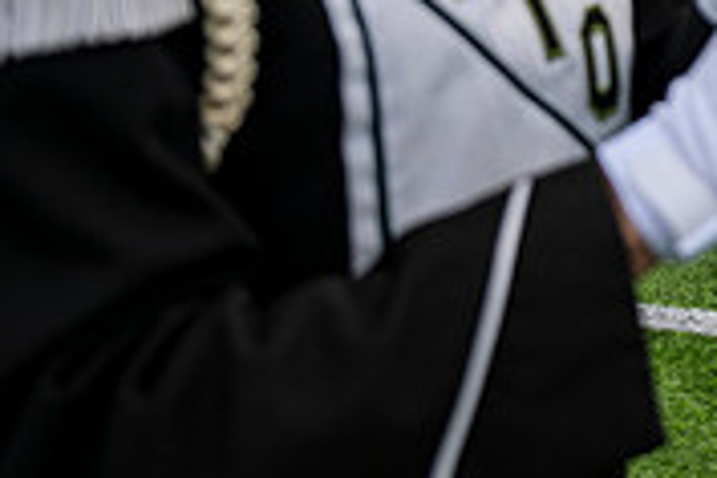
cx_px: 1106
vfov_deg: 15.0
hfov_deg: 20.2
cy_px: -229
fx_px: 1693
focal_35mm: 85
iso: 125
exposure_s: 1/500
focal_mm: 26
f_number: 2.8
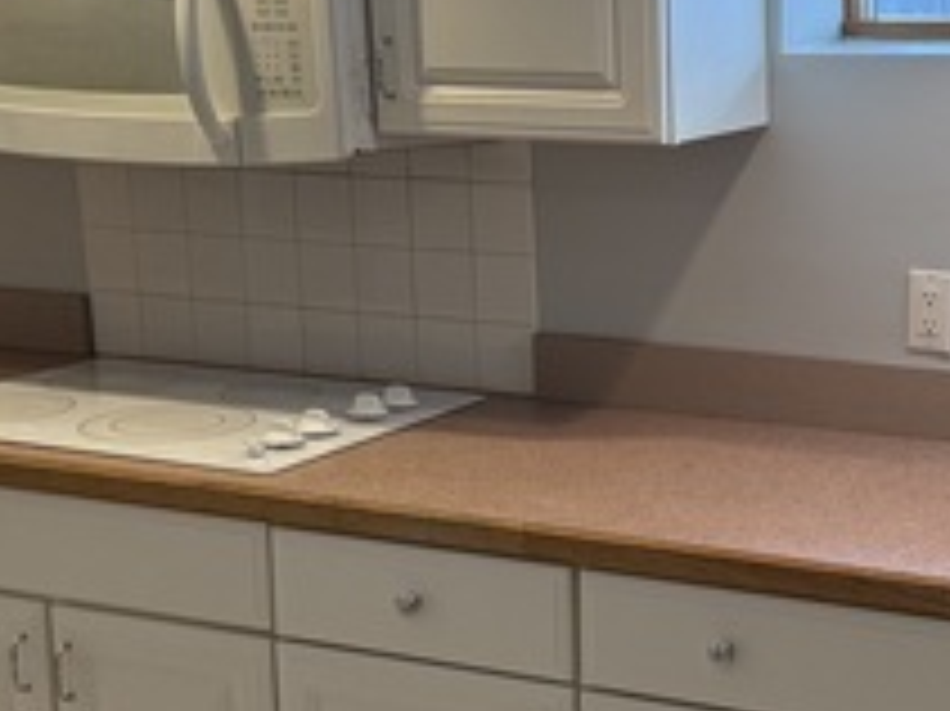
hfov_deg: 25.2
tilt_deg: -13.3
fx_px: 2085
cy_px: 405
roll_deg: +0.6
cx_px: 768
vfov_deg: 19.4
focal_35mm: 76
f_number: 1.78
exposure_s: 1/120
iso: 250
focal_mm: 6.76
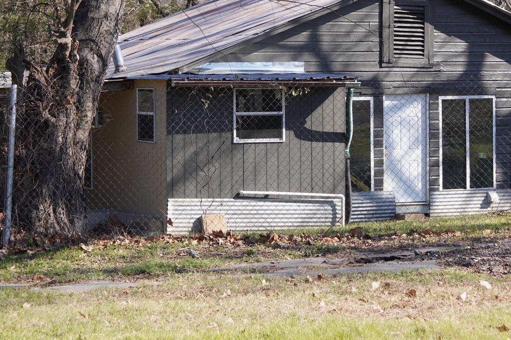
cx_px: 370
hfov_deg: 16.9
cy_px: 108
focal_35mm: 121
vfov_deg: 11.3
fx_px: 1713
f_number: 5.6
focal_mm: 55
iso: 100
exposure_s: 1/250
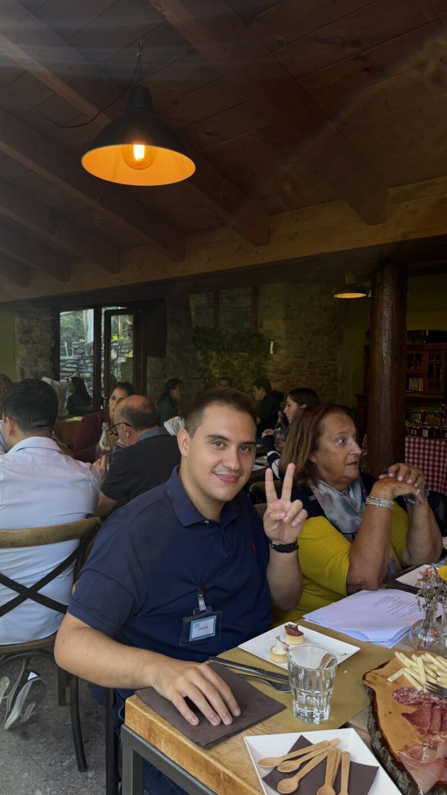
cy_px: 388
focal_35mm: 27
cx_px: 193
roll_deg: -0.8
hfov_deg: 42.8
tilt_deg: -0.6
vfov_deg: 69.9
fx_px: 569
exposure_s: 1/100
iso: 125
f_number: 1.78
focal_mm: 6.76
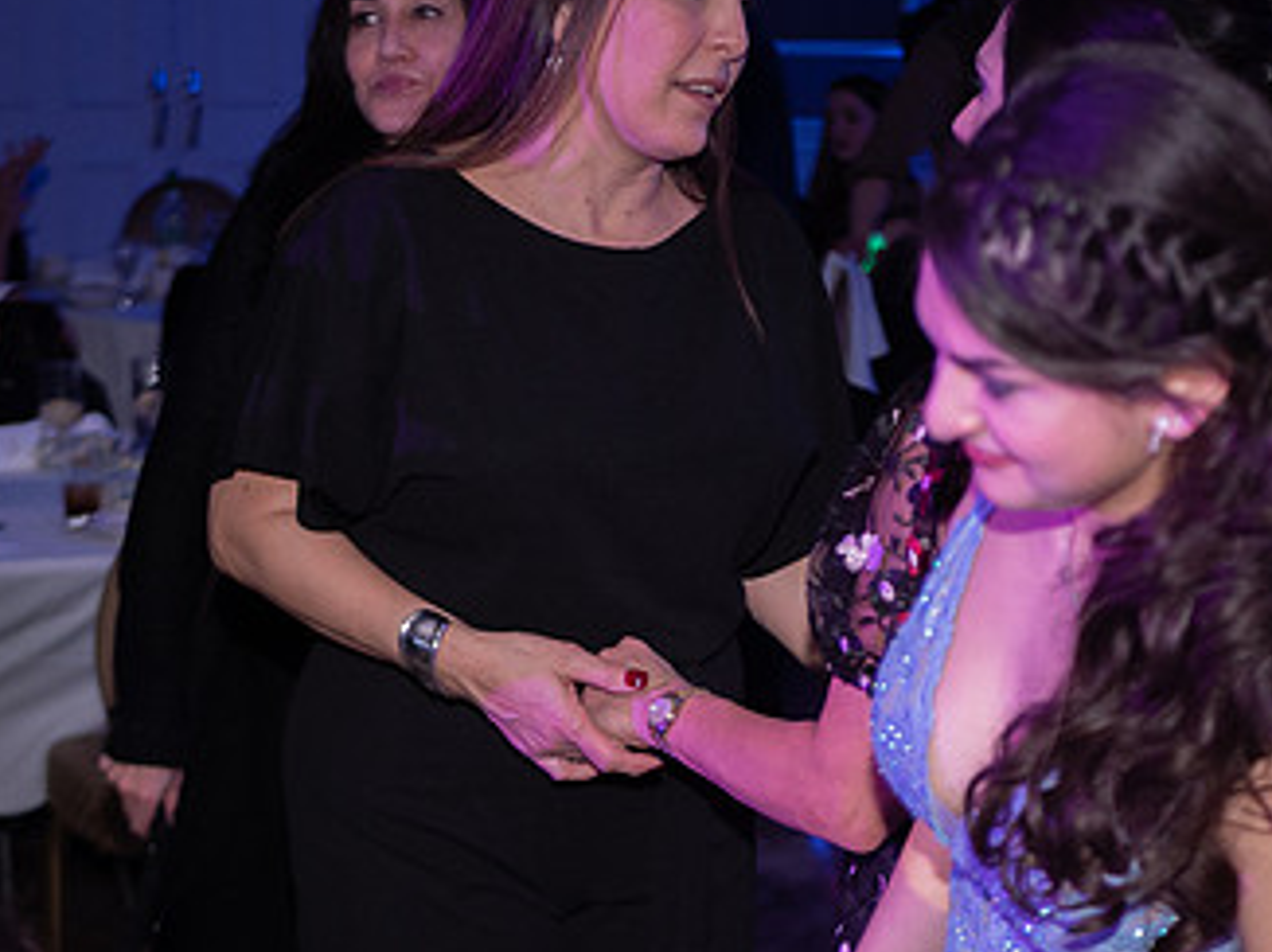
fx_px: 3268
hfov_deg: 22.0
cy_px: 724
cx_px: 714
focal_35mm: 89
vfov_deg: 16.5
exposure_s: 1/125
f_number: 1.7
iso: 800
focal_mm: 25
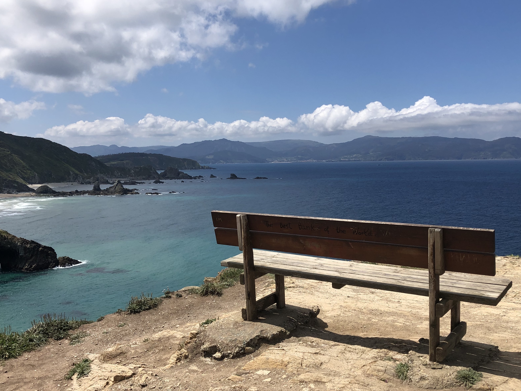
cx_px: 264
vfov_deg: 39.6
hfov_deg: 51.4
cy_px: 221
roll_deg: +1.6
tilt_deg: -7.2
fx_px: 542
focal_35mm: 36
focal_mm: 3.99
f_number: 1.8
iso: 25
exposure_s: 1/3205
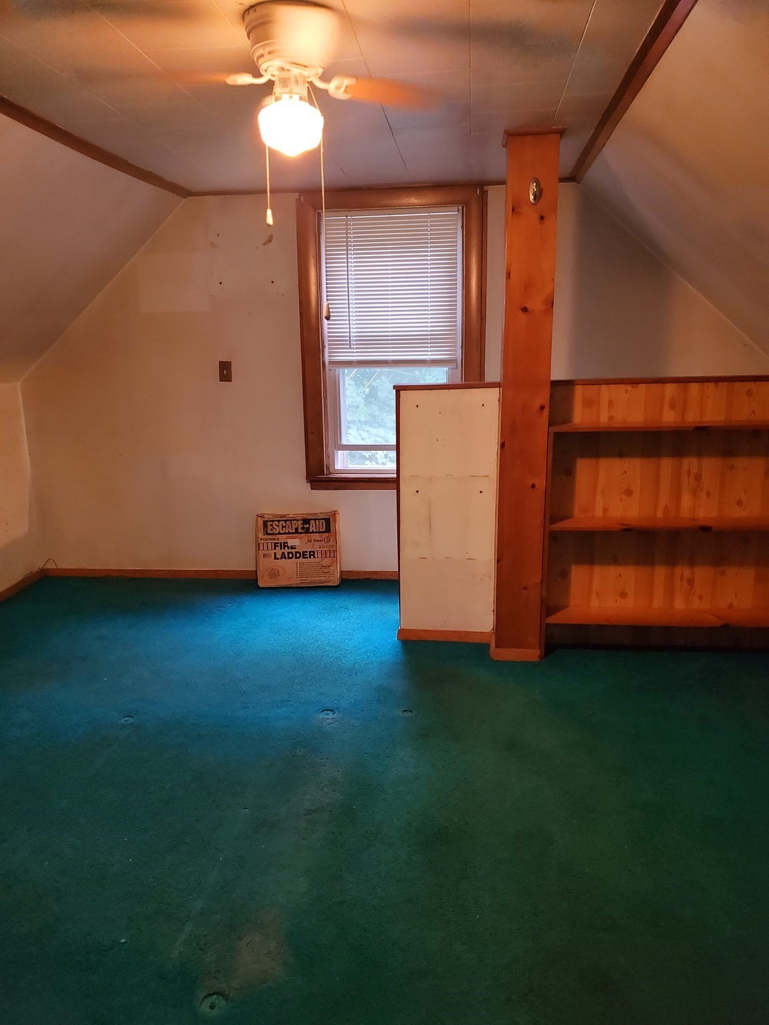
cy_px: 512
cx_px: 384
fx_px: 770
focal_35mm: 26
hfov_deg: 53.1
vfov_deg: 67.3
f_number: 1.5
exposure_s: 1/40
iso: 500
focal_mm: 4.3
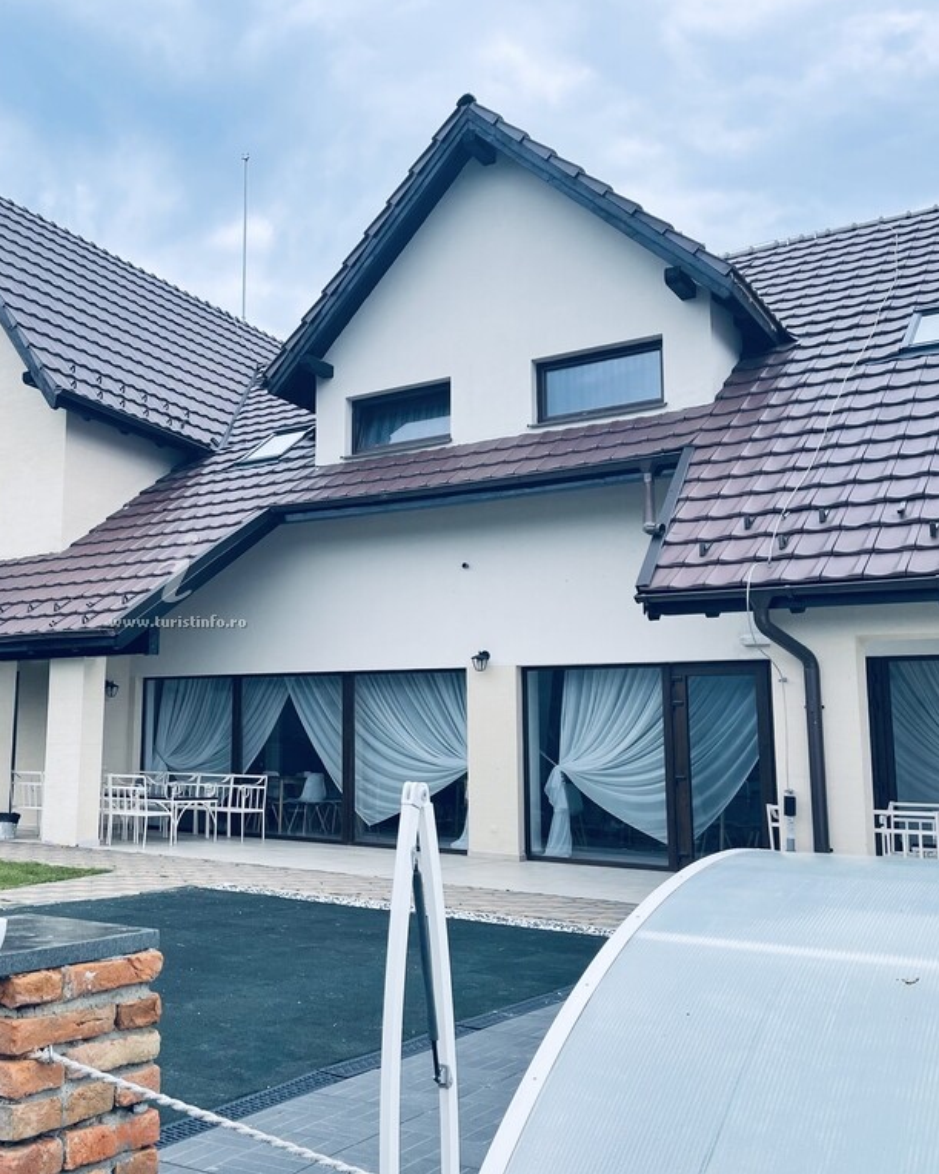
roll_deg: -1.7
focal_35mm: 34
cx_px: 184
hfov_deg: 41.4
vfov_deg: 52.8
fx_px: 1181
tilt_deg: +7.3
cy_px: 585
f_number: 1.6
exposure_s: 1/1030
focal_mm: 5.1
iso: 32
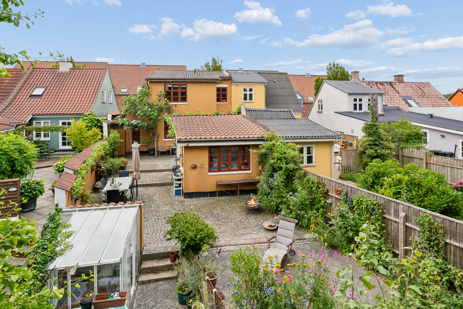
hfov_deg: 85.4
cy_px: 154
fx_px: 251
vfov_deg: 63.2
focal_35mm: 20
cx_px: 232
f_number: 8
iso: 400
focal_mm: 13
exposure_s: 1/320
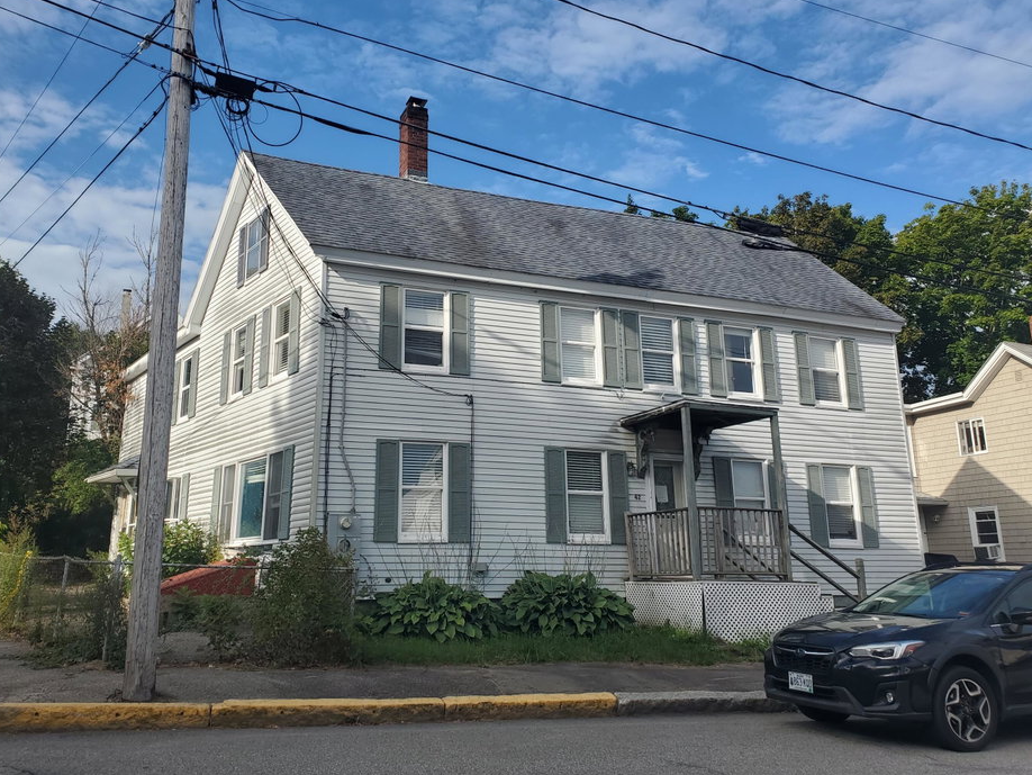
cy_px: 372
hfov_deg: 61.5
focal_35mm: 29
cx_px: 458
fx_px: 865
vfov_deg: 48.2
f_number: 2.4
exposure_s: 1/1255
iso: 50
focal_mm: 4.3
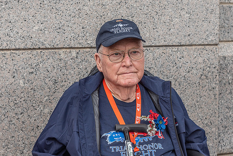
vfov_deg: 12.8
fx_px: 694
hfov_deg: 19.1
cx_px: 122
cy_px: 69
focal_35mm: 107
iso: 500
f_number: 6.3
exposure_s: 1/640
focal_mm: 75
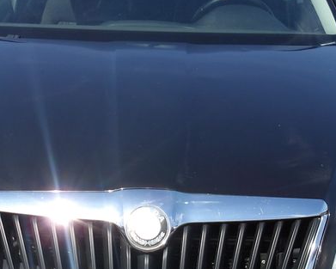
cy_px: 185
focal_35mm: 69
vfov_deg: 22.1
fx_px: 686
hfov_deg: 27.5
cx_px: 137
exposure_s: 1/969
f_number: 3
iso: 100
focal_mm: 4.9
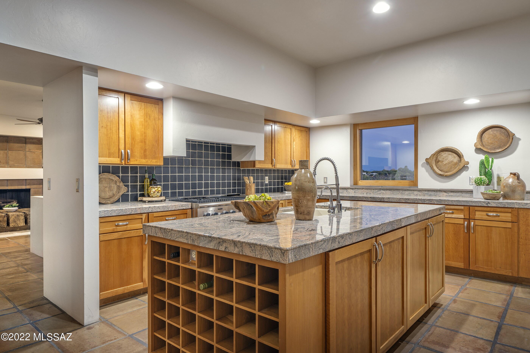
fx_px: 309
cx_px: 265
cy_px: 176
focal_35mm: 21
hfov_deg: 81.2
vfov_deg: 59.5
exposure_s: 2
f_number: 9
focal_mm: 21
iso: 100
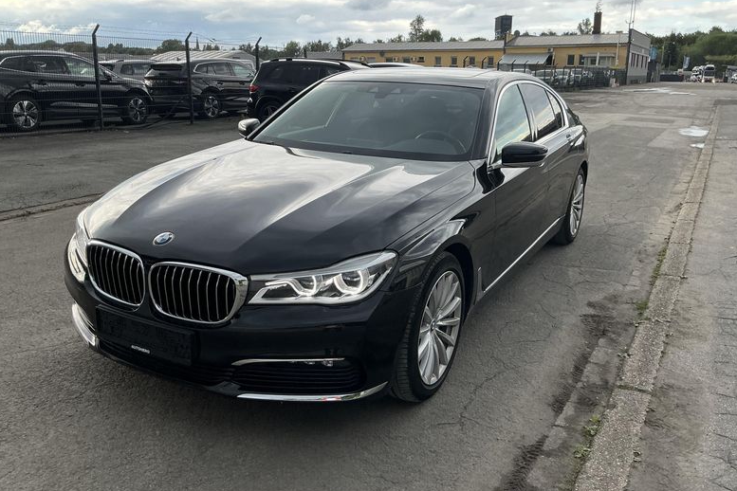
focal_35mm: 30
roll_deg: -0.7
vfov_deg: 43.6
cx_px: 360
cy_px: 226
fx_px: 614
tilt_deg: -13.9
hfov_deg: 61.9
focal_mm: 3
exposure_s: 1/367
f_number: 1.8
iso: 25
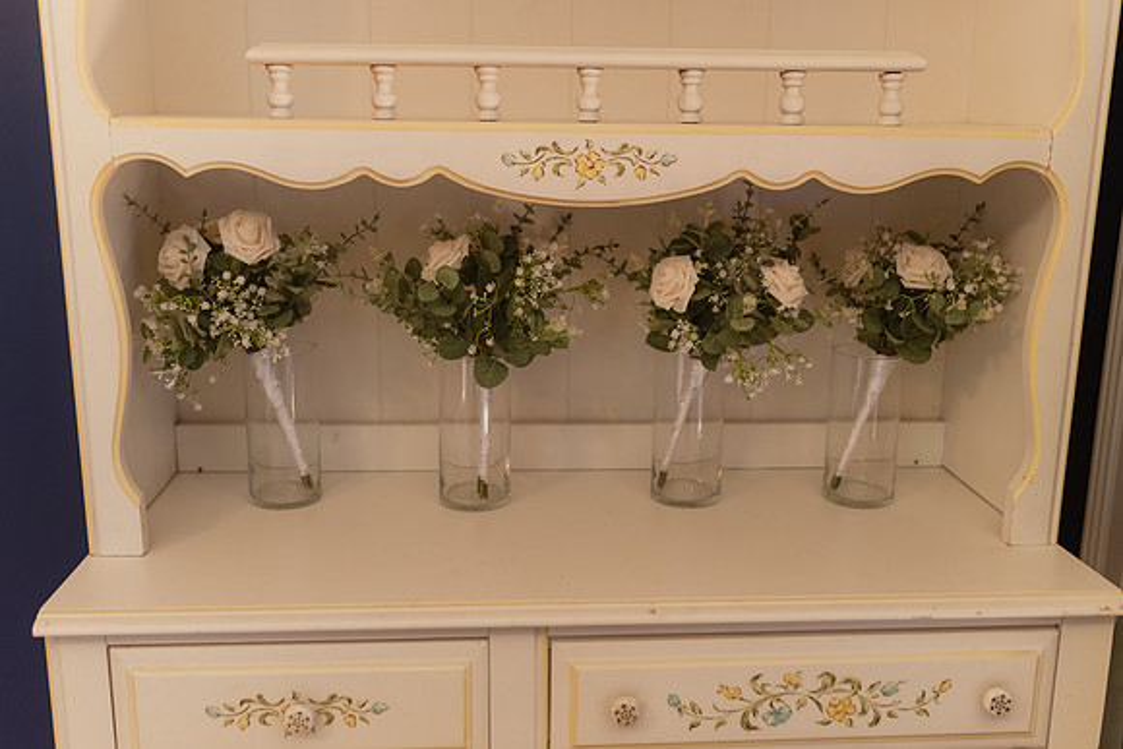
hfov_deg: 51.6
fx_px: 1161
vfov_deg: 35.8
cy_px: 375
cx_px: 558
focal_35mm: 37
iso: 320
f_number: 2.2
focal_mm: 35
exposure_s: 1/80
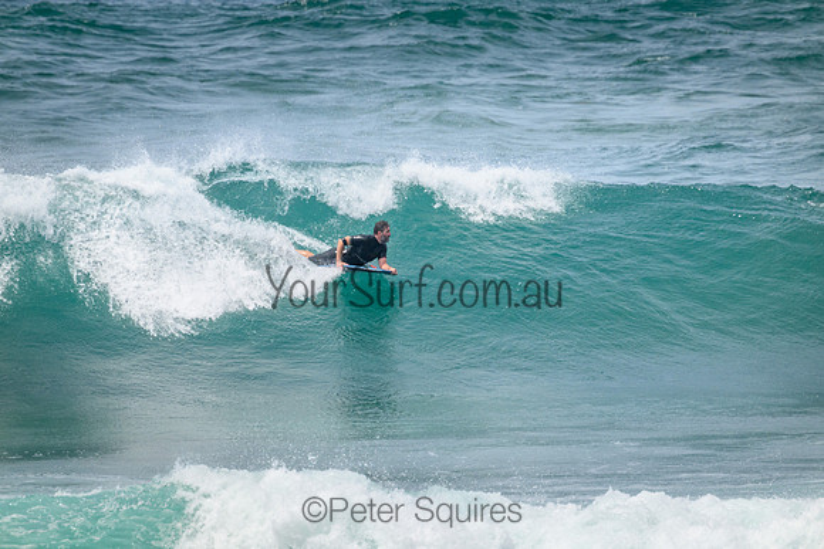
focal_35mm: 800
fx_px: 18315
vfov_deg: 1.7
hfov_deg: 2.6
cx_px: 412
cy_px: 274
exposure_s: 1/2000
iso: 1000
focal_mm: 800
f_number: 11
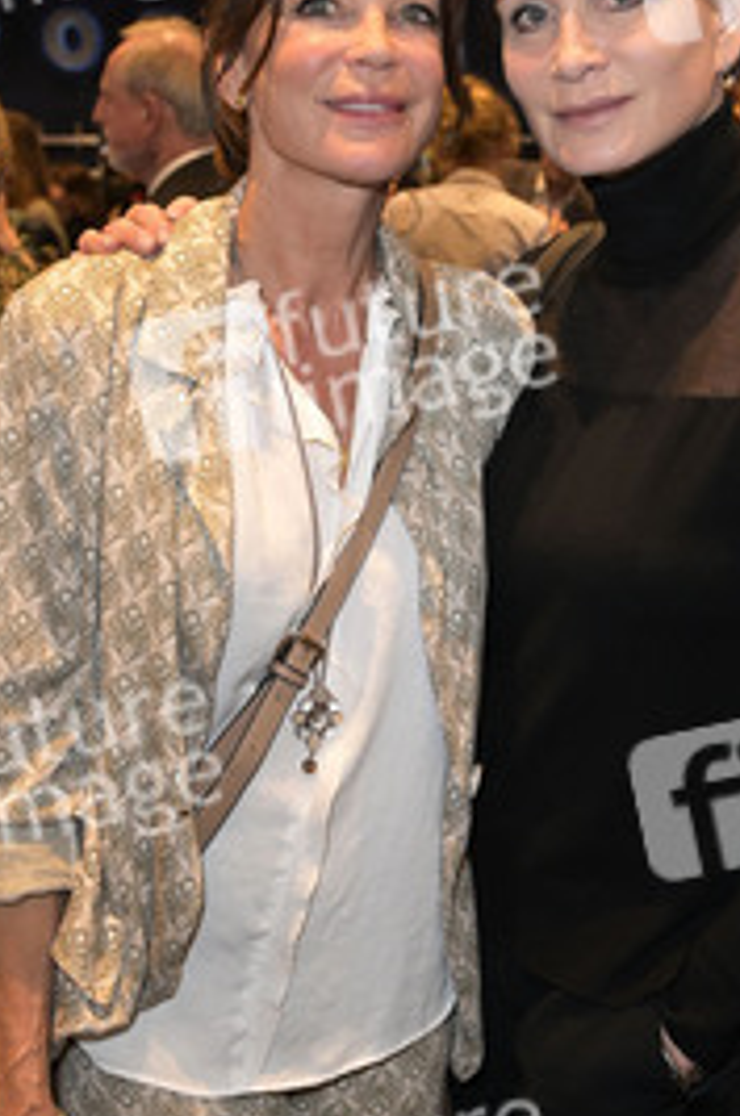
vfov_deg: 38.9
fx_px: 1579
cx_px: 464
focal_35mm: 51
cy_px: 573
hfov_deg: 26.3
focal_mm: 34
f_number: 4.5
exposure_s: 1/60
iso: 3200
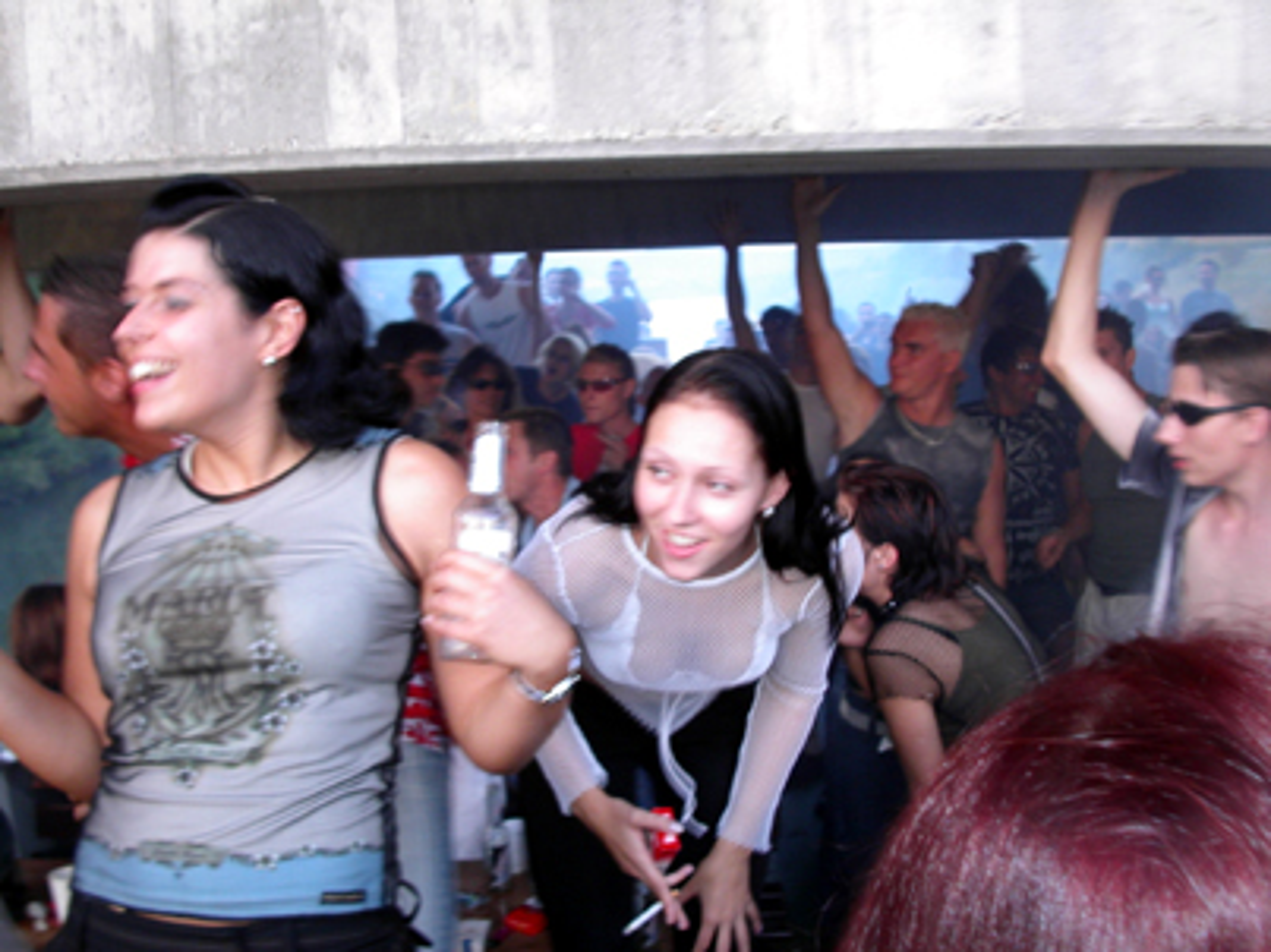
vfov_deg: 37.7
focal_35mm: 38
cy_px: 476
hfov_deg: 49.0
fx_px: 1395
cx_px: 636
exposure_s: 1/30
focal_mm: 7.8
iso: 100
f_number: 2.8
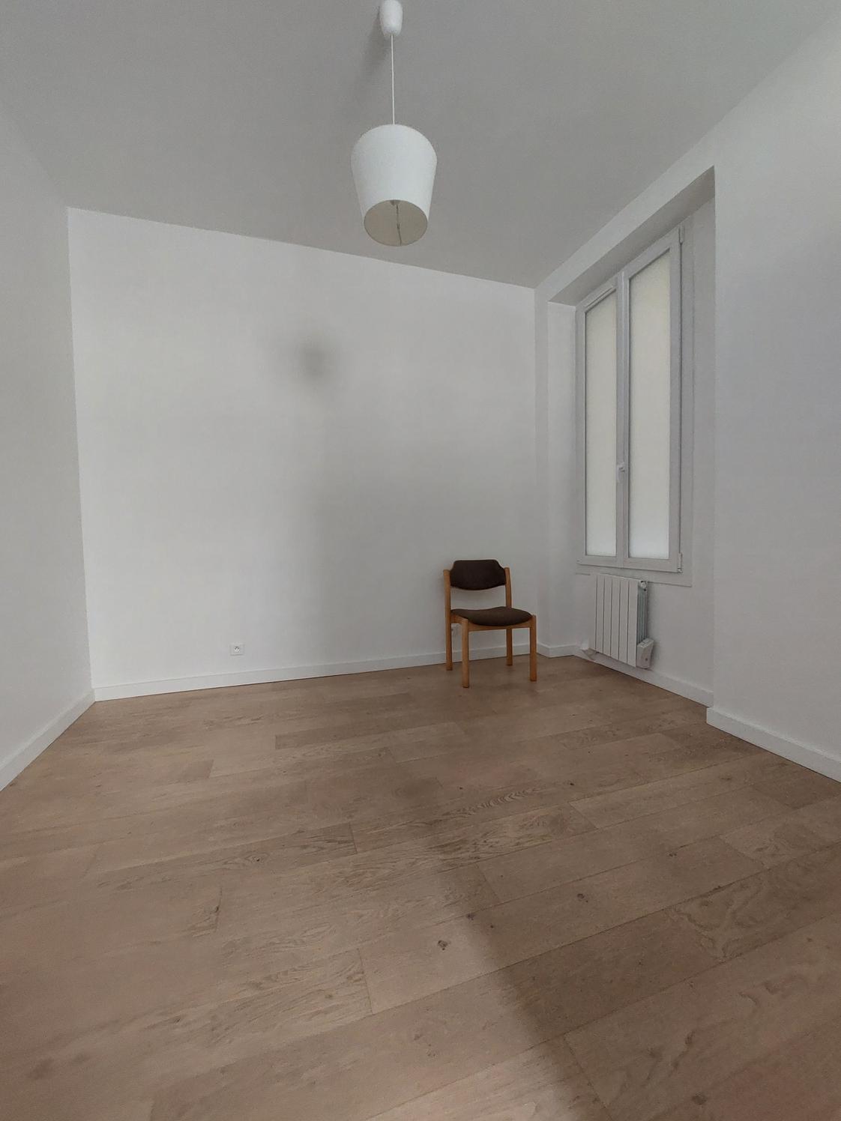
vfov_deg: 106.2
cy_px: 560
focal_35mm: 13
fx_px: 421
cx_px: 420
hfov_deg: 89.9
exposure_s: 1/30
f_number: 2.2
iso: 250
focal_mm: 1.74
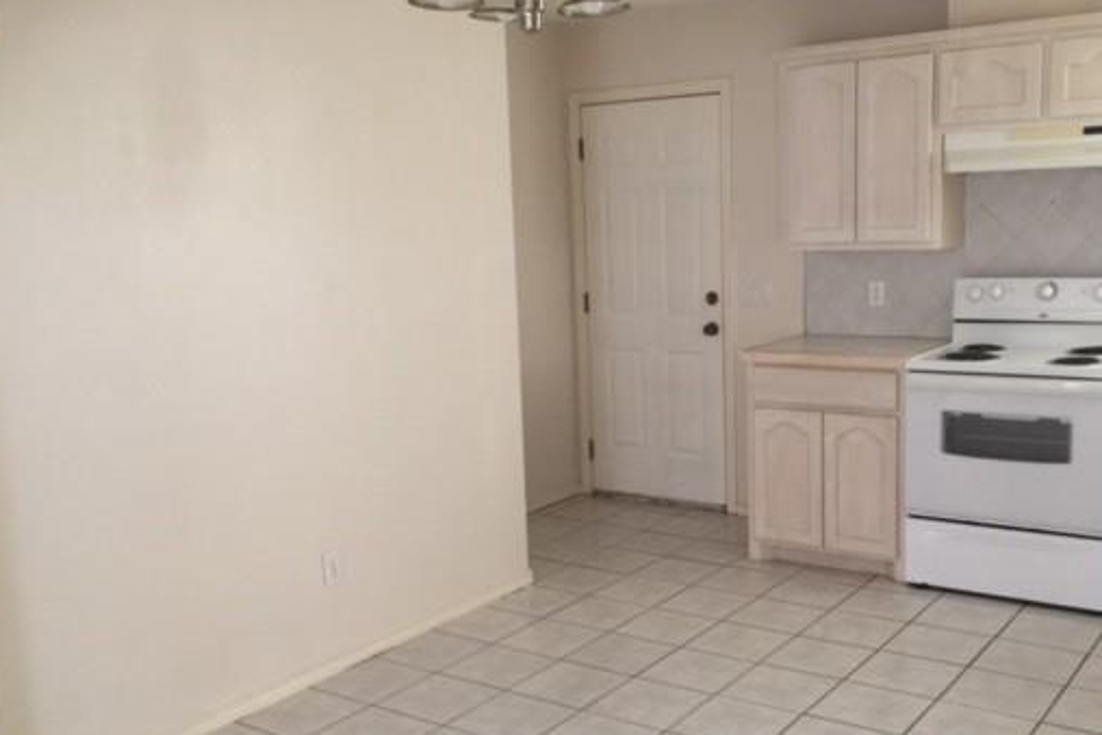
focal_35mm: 38
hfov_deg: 50.6
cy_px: 412
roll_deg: +1.8
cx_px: 599
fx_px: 1163
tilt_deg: -8.9
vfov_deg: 35.0
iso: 50
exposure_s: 1/15
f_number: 2.2
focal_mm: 4.15
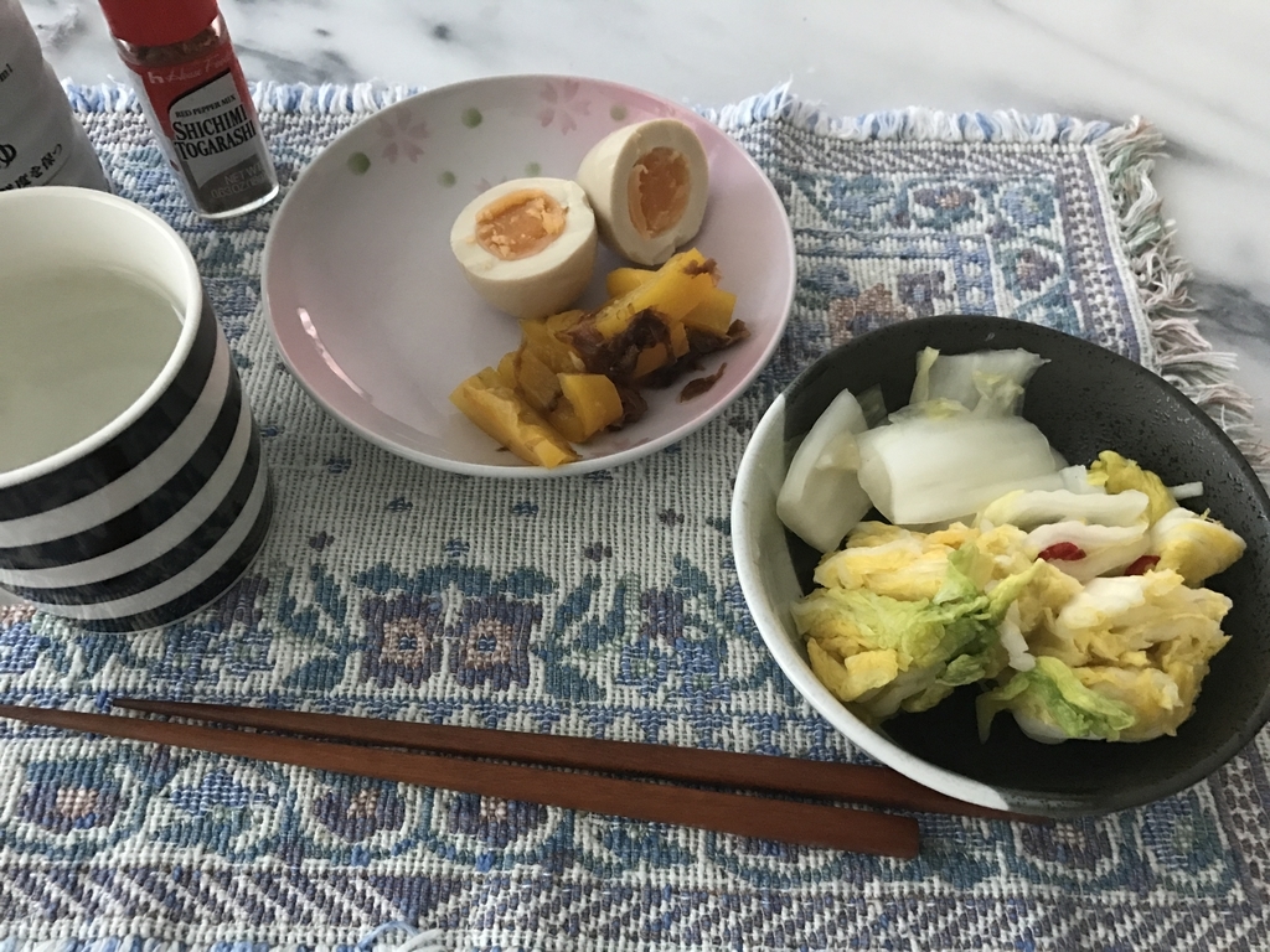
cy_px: 476
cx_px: 635
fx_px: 1027
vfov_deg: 49.7
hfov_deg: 63.4
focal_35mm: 28
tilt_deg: -58.1
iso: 100
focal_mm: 3.99
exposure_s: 1/14
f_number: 1.8
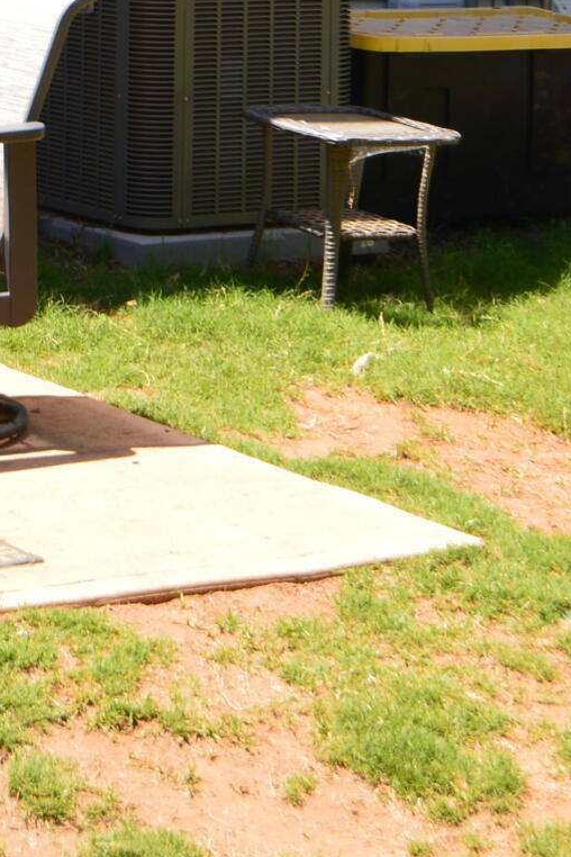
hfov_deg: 11.5
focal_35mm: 118
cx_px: 29
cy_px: -179
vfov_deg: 16.6
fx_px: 2807
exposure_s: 1/100
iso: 100
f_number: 7.1
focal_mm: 20
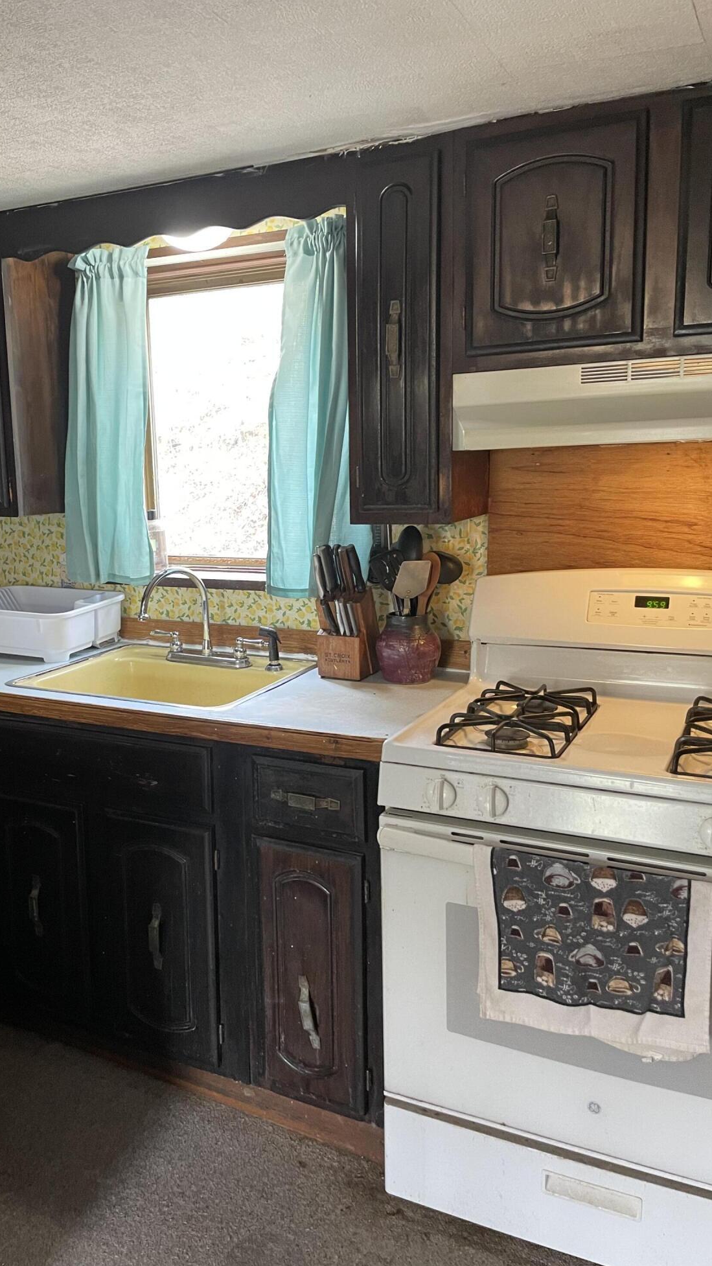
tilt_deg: -8.6
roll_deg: +1.5
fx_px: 973
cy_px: 625
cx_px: 240
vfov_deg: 66.1
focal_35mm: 29
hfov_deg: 39.7
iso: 250
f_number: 1.6
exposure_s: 1/60
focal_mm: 4.2
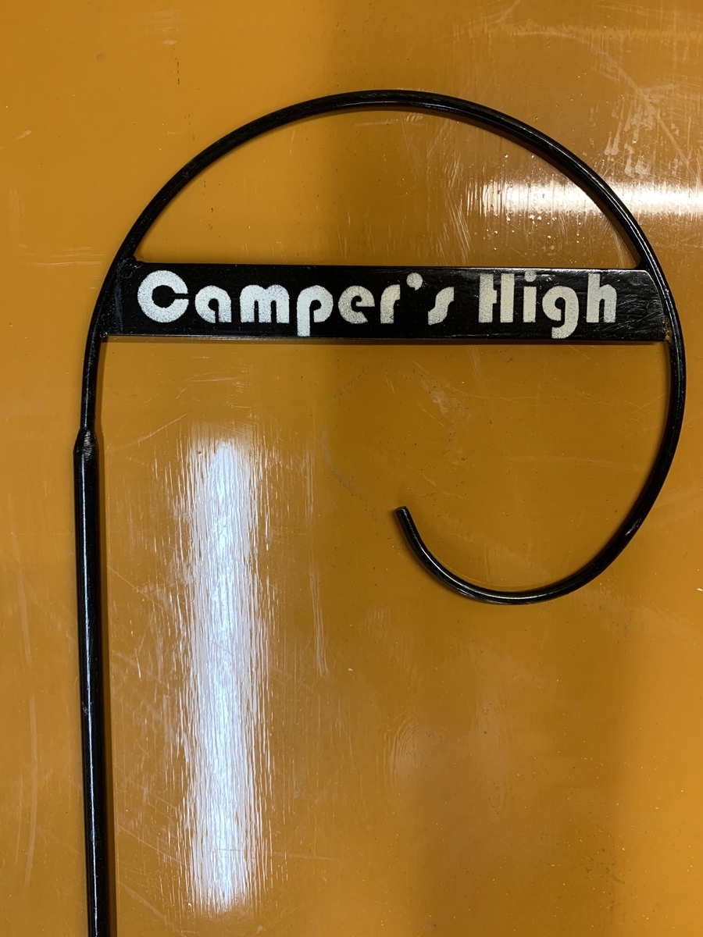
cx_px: 352
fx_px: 704
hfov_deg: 53.1
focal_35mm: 26
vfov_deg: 67.3
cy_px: 468
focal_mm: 4.25
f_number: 1.8
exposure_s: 1/60
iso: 250
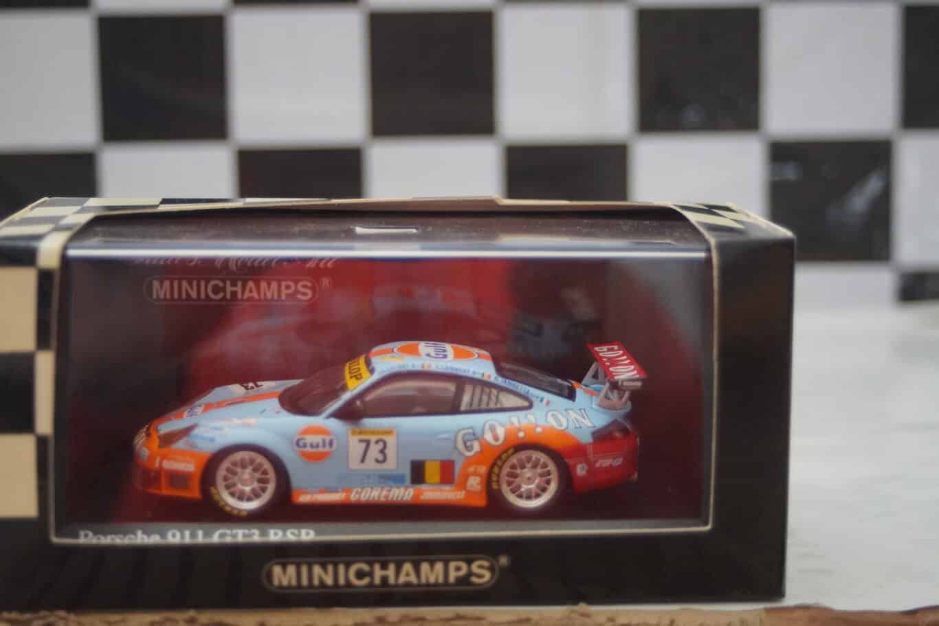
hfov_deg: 33.4
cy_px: 313
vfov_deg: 22.6
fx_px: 1565
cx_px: 470
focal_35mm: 60
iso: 1250
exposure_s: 1/160
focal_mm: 40
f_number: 4.5
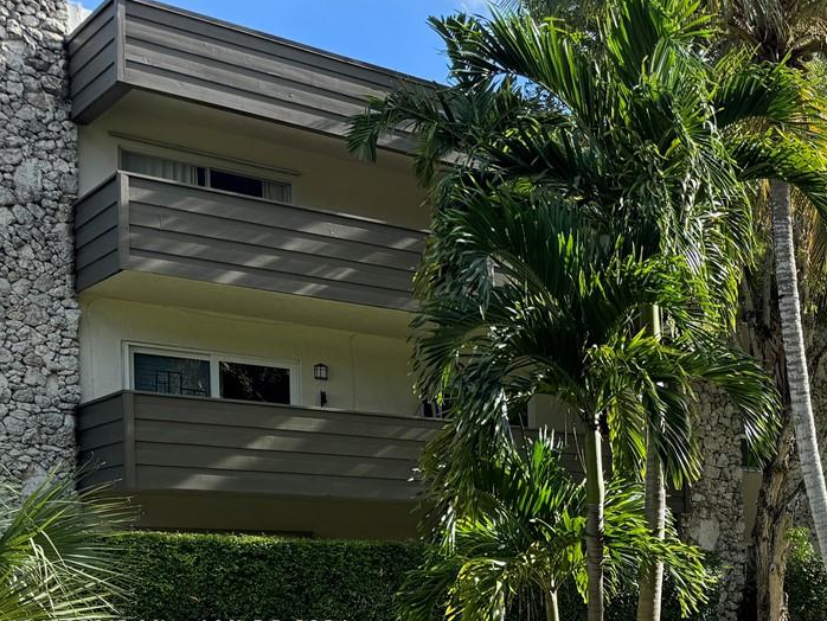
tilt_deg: -3.2
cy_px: 632
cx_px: 918
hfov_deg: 31.0
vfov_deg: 25.2
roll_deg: +1.6
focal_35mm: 55
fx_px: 1314
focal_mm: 6.76
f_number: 1.78
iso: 80
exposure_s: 1/1261
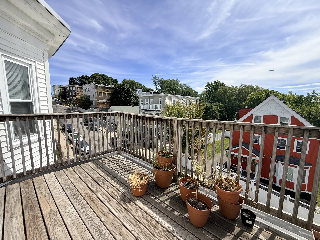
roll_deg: +0.0
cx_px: 160
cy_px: 120
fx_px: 129
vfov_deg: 85.7
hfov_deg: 102.1
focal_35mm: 14
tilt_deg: -4.8
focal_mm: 2.22
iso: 50
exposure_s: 1/1848
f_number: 2.2
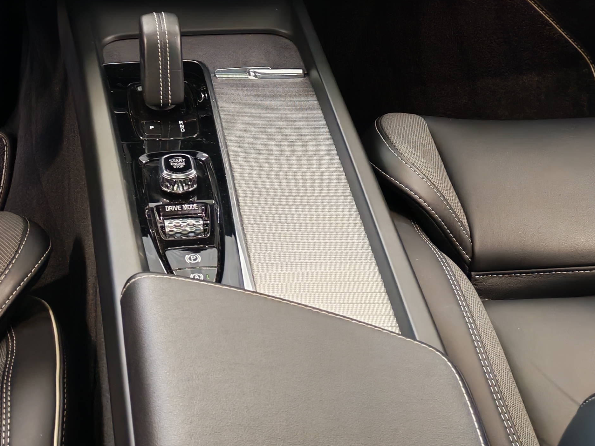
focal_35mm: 70
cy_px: -17
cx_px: 121
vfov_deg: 20.2
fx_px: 1203
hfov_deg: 27.2
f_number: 1.9
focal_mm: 6.12
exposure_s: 1/50
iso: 800
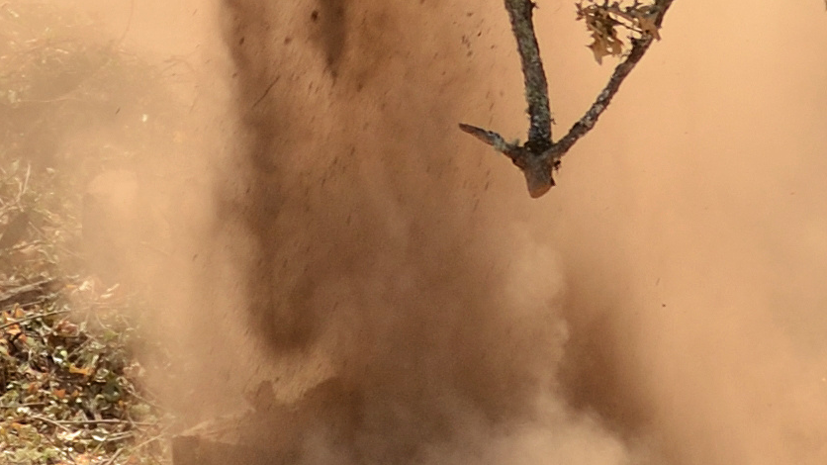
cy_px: -880
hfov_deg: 2.7
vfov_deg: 1.5
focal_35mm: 795
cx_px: 606
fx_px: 17431
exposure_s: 1/250
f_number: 5.6
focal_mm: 86
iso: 100
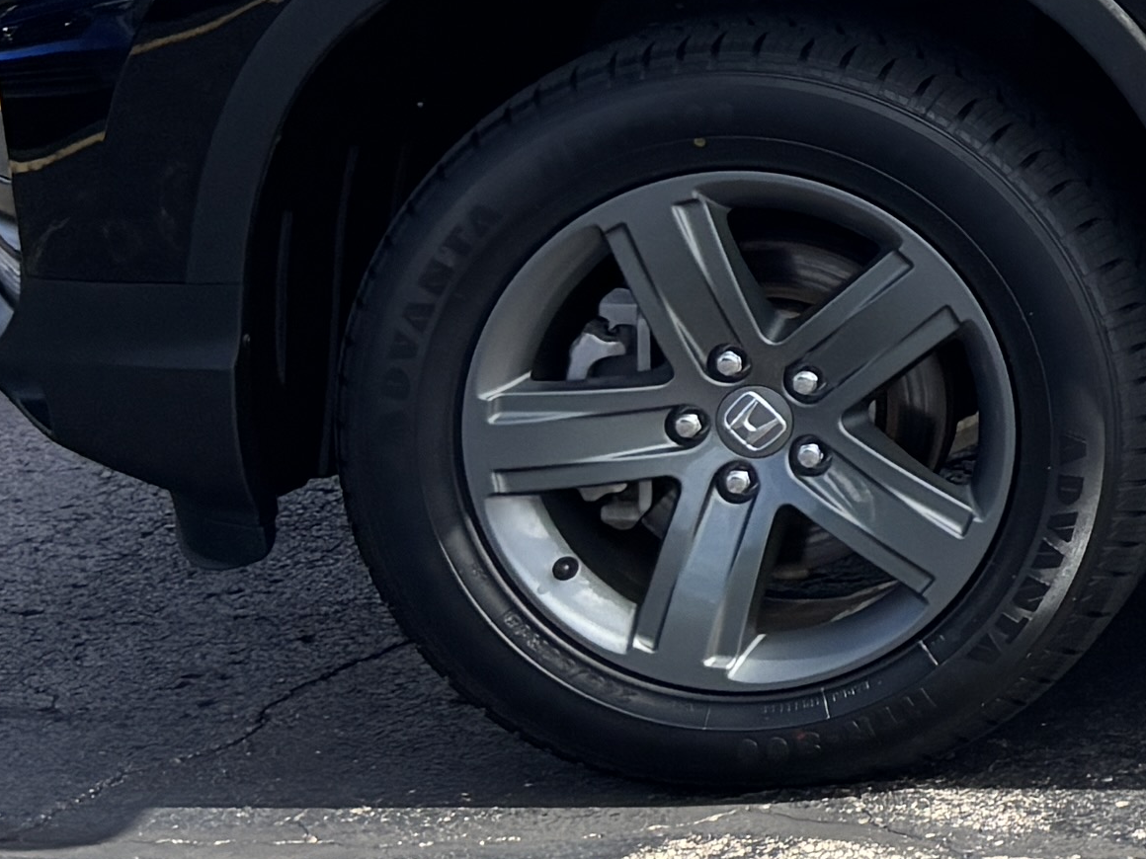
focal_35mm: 128
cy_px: -362
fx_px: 4238
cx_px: 2512
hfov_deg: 12.8
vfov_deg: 11.2
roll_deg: -2.4
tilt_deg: -6.8
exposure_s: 1/2933
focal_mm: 5.96
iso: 50
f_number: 1.6
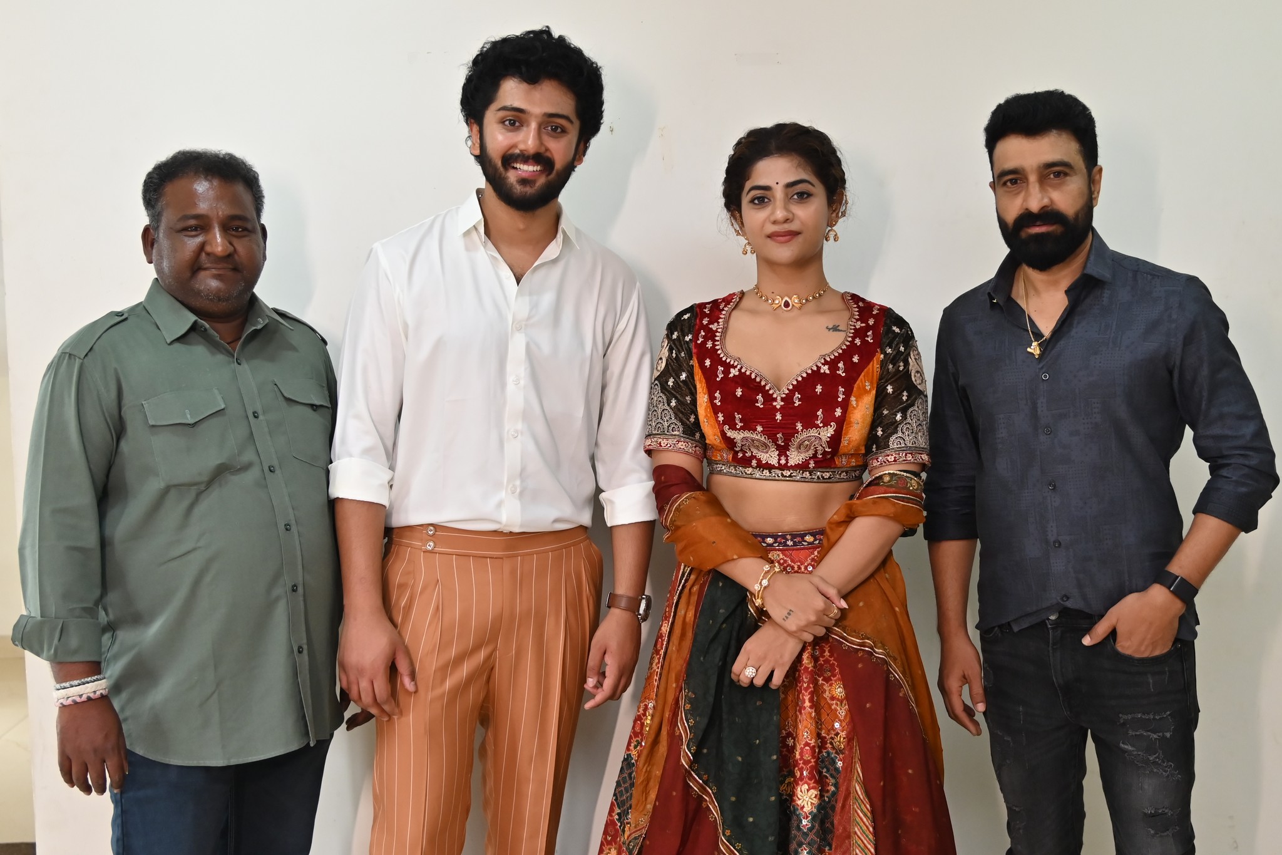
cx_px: 641
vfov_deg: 29.9
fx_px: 1602
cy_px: 428
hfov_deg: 43.6
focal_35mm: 45
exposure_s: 1/200
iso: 1000
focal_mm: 30
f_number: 4
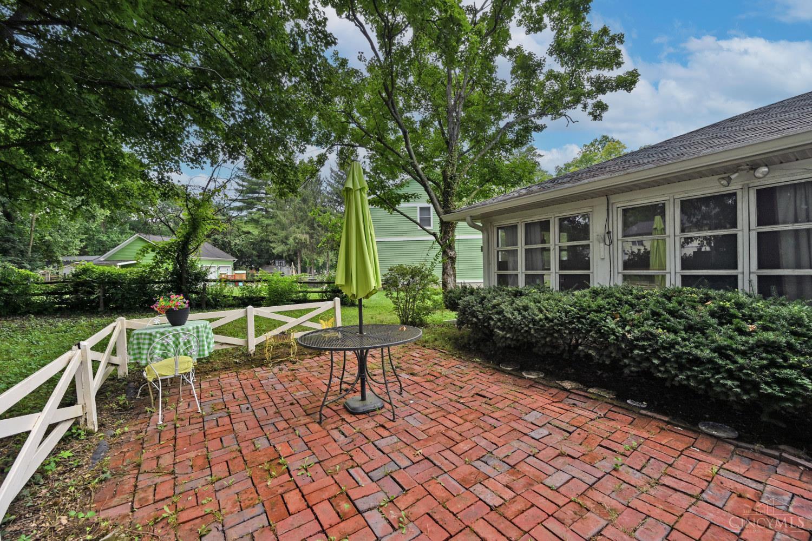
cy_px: 270
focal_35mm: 14
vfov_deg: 81.2
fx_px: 316
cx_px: 406
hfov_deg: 104.3
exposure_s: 1/250
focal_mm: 14
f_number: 5.6
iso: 100
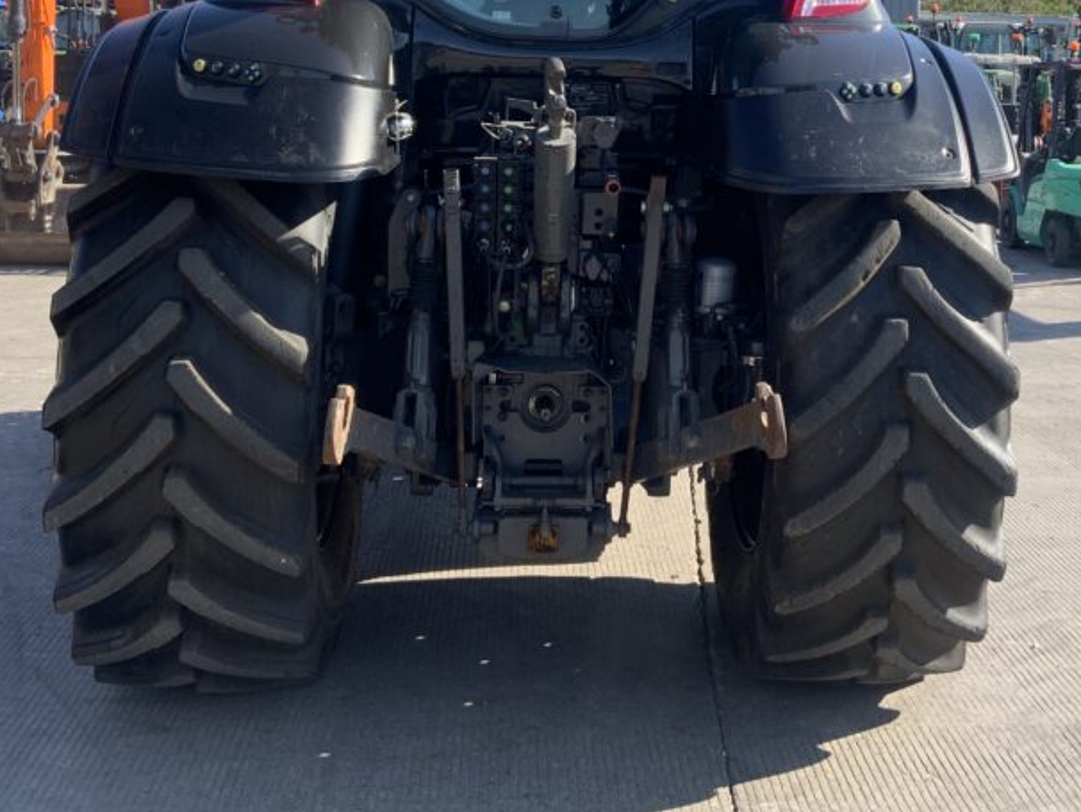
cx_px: 662
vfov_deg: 29.0
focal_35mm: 49
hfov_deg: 38.7
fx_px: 1531
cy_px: 155
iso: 16
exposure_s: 1/829
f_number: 1.8
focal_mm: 3
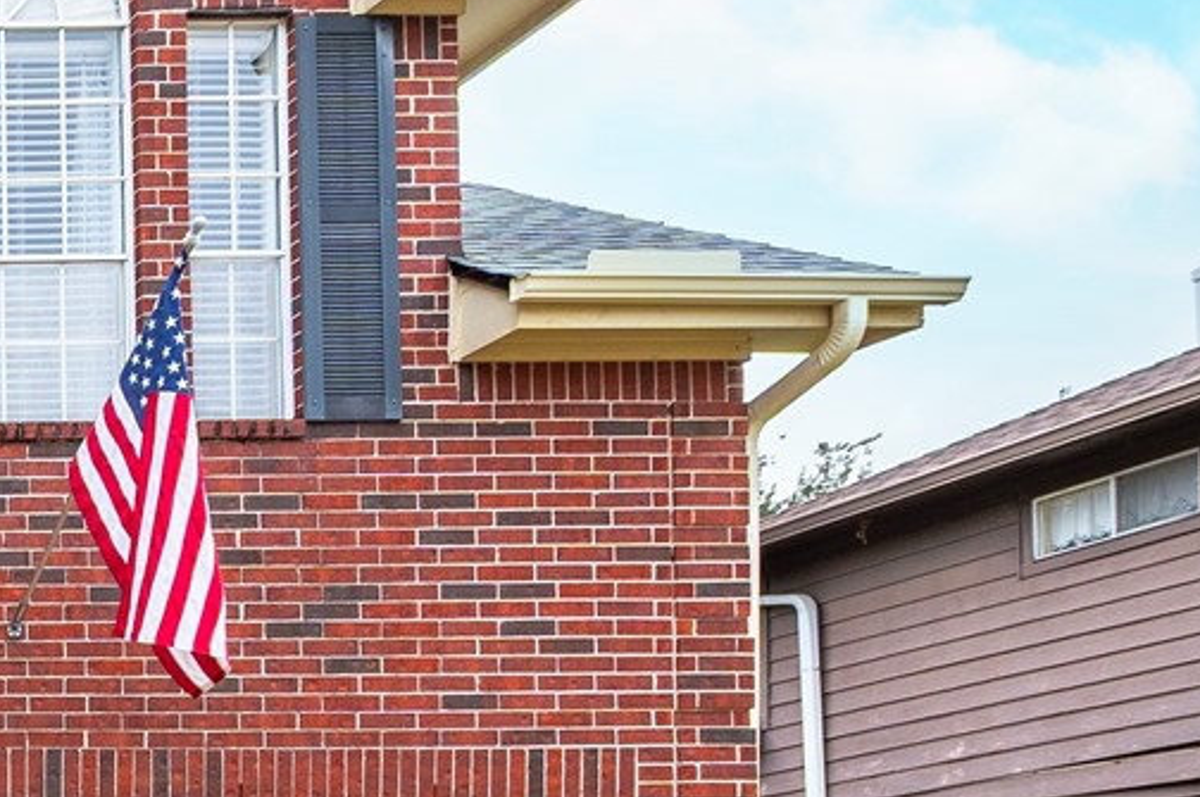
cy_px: 1149
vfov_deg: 17.9
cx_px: -1117
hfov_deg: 19.3
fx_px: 2298
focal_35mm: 69
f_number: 9
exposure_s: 1/80
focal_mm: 16
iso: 125
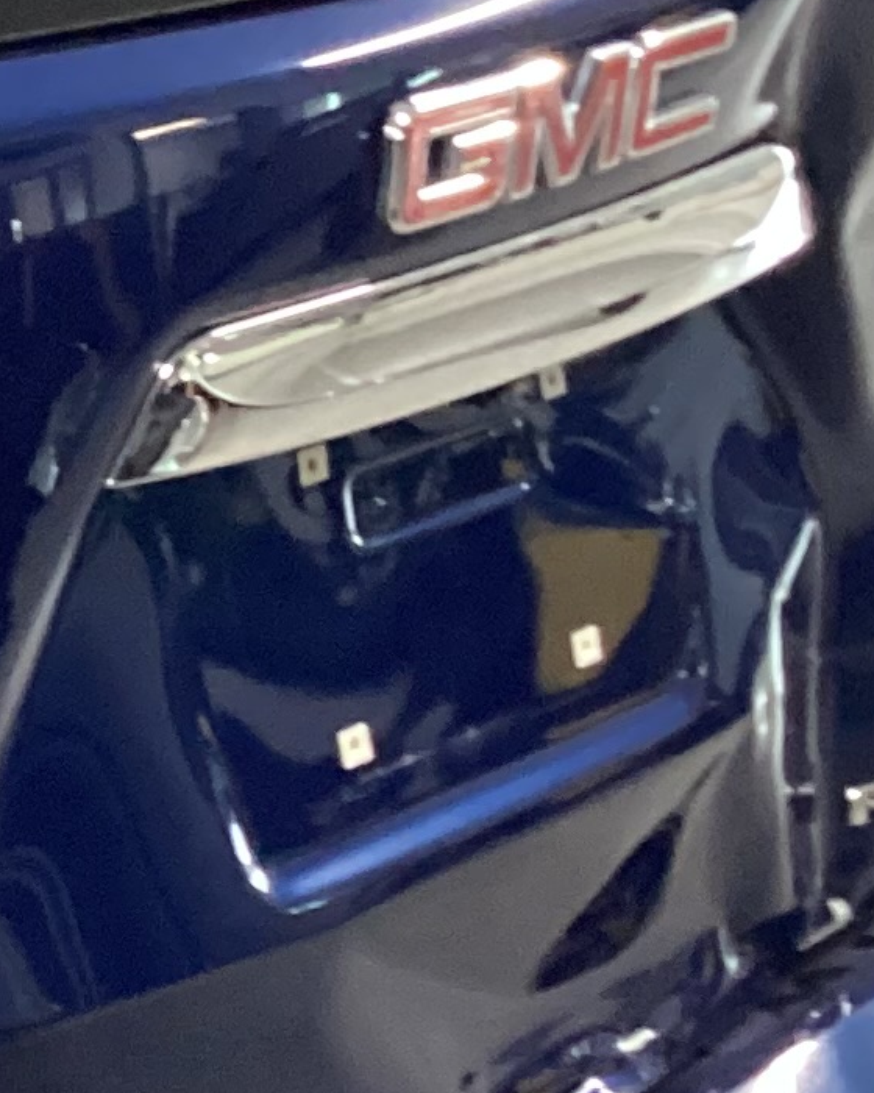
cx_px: -1052
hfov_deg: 9.9
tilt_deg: -17.2
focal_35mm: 141
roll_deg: +0.4
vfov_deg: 13.7
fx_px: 4559
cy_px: 492
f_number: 2.4
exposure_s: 1/30
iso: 400
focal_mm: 3.3
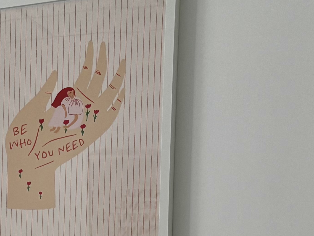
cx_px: -164
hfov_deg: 16.5
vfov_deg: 13.0
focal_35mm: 108
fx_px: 980
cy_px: 343
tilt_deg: -5.8
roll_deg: -0.5
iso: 80
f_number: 1.6
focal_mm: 5.96
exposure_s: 1/121
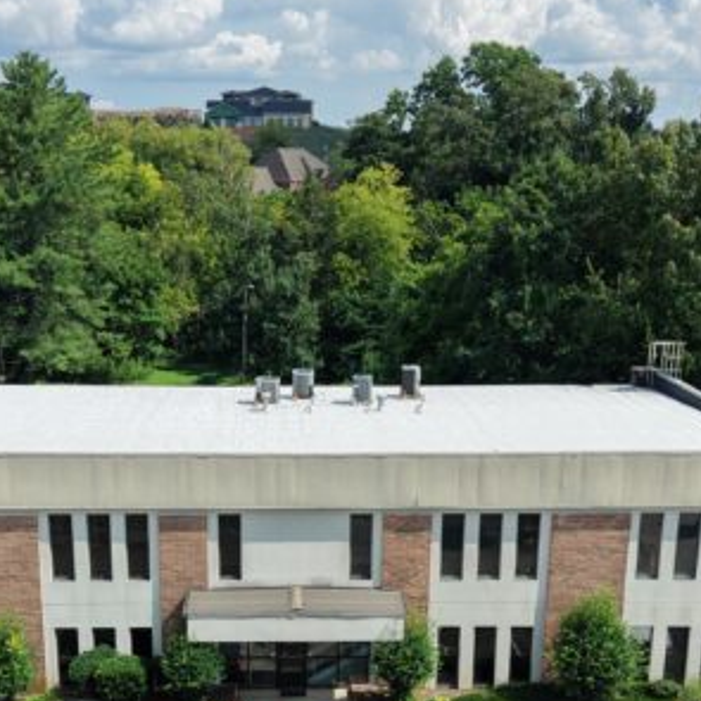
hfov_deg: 32.1
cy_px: 544
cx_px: 292
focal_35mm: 53
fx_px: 1214
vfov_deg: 31.5
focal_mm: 8.67
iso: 340
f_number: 1.8
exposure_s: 1/6400
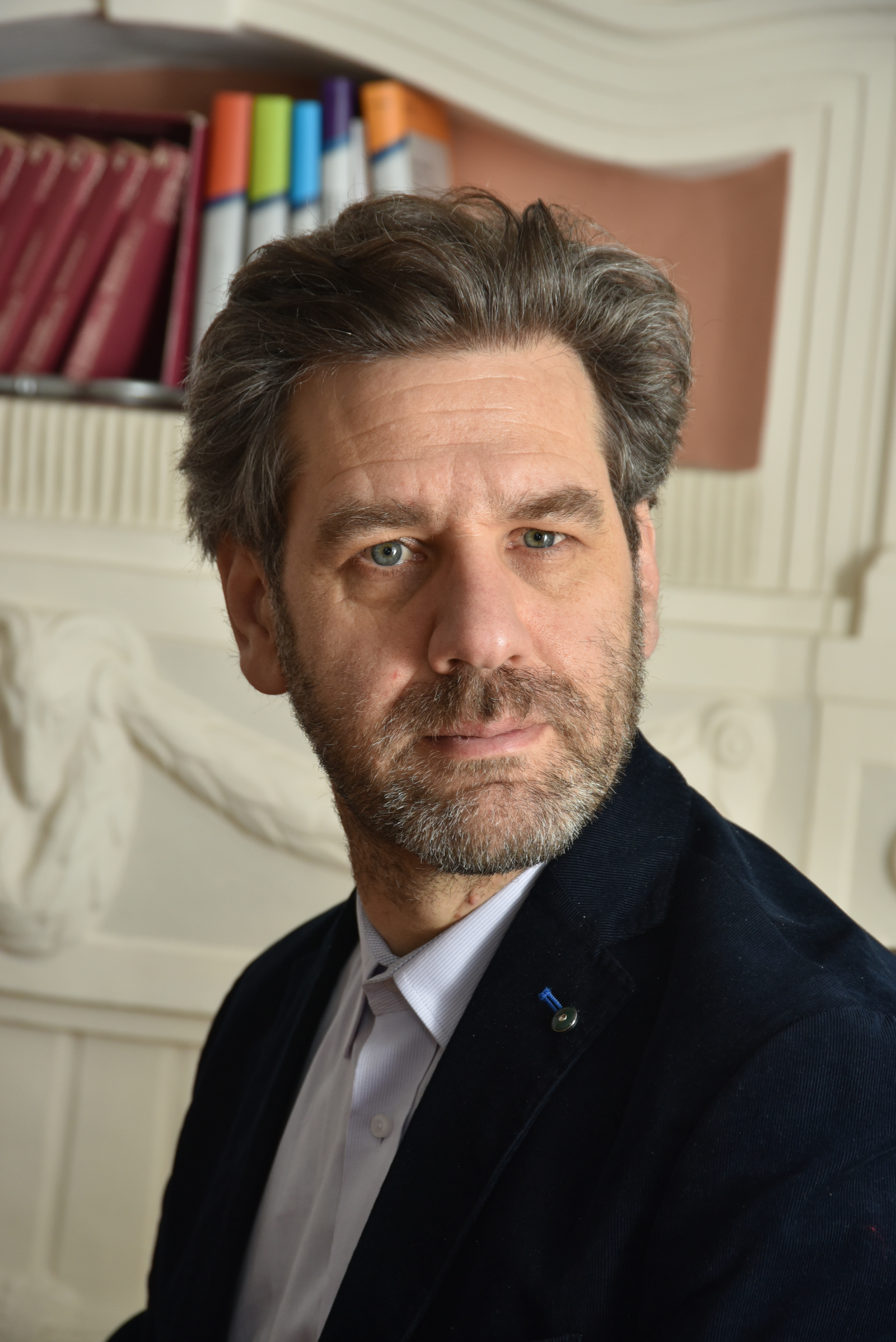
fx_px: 4476
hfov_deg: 11.4
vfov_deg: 17.1
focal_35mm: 120
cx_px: 448
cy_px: 671
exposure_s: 1/125
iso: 800
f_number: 8
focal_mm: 120
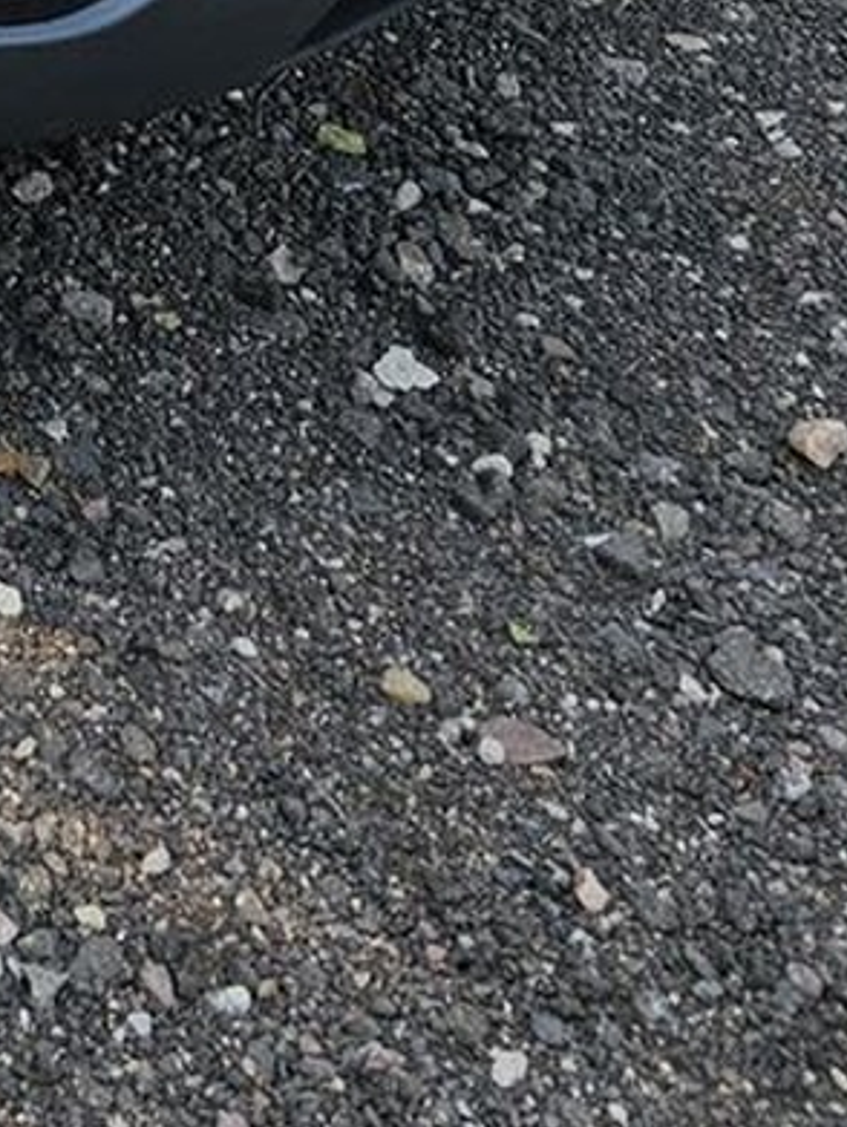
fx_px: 3062
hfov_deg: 13.9
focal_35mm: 94
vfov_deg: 17.5
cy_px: -804
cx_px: -706
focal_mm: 6.3
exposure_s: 1/480
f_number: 1.7
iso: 16
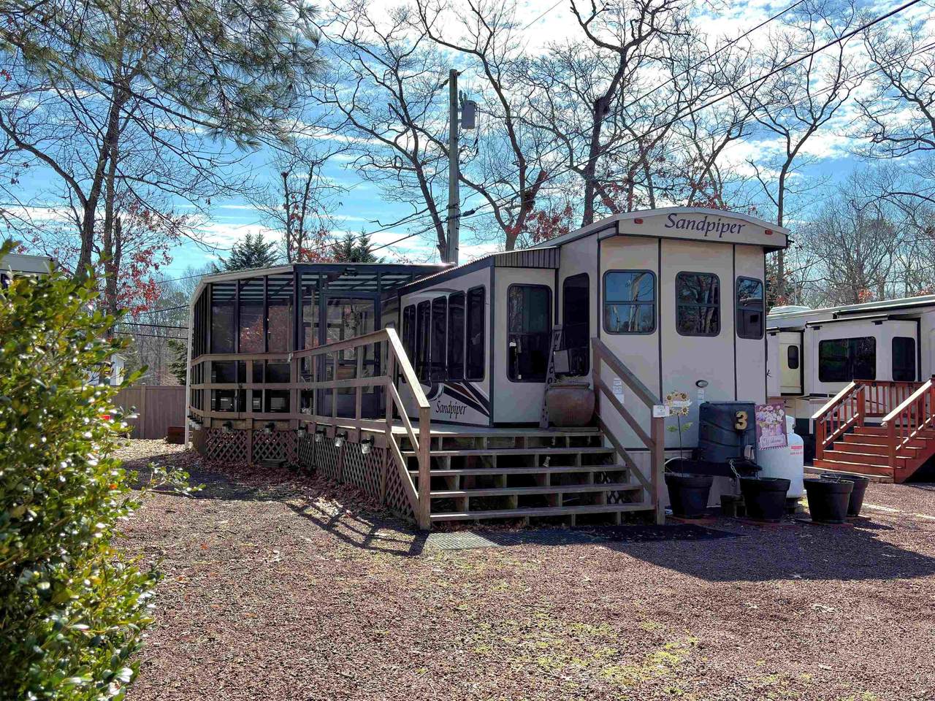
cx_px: 468
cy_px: 350
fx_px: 810
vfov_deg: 46.8
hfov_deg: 60.0
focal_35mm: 30
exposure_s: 1/1603
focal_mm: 5.96
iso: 50
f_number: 1.6
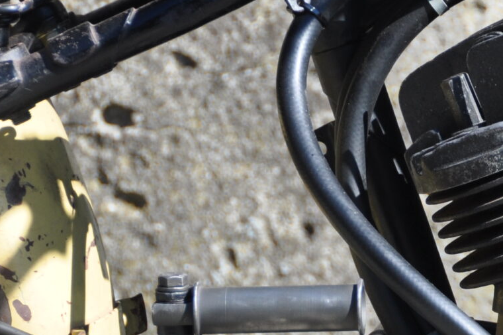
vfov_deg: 2.6
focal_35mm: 531
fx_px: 7407
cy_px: 387
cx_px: 680
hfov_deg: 3.9
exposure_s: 1/400
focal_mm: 105
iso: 200
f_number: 5.6
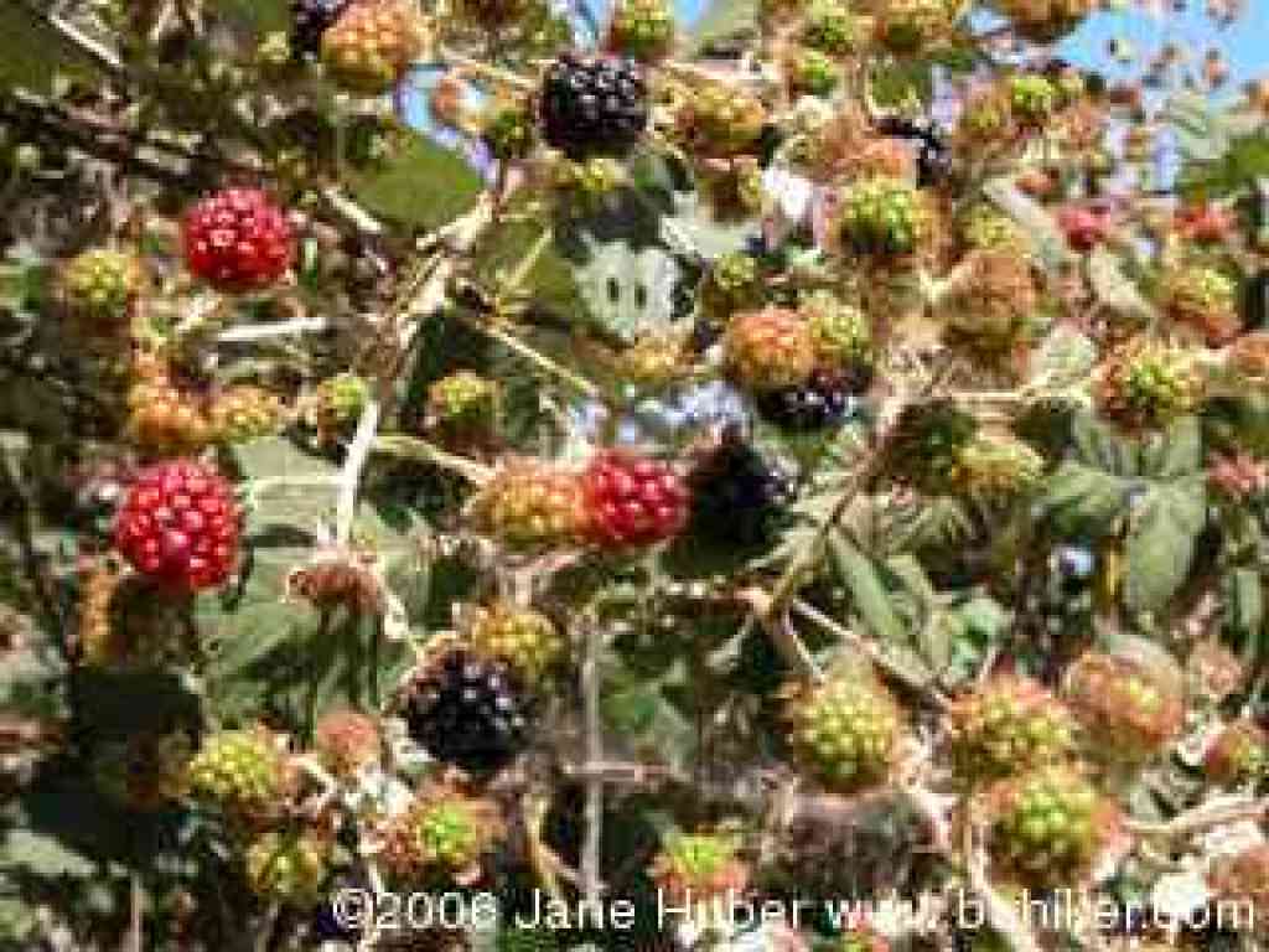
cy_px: 476
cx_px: 634
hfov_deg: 38.9
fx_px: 1796
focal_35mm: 49
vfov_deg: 29.7
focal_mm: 12.7
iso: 100
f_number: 5.4
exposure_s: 1/181
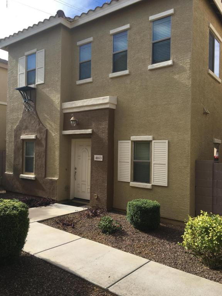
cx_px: 111
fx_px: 248
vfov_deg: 61.7
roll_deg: -0.4
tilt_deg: +1.5
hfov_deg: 48.2
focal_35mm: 29
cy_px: 148
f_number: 2.2
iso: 25
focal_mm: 4.15
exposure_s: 1/1026
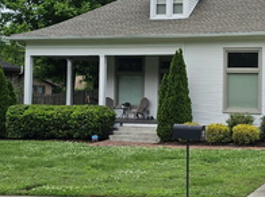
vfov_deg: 30.2
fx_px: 359
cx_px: 196
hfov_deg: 39.5
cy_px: 48
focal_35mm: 47
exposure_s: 1/476
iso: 10
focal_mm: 6.3
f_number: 1.7
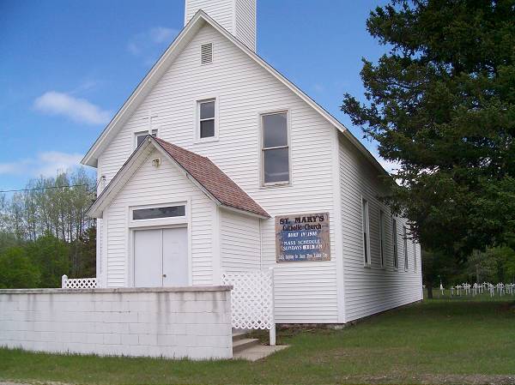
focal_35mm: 36
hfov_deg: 51.4
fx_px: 535
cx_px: 258
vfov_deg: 39.6
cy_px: 192
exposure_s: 1/504
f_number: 4.8
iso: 80
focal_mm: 6
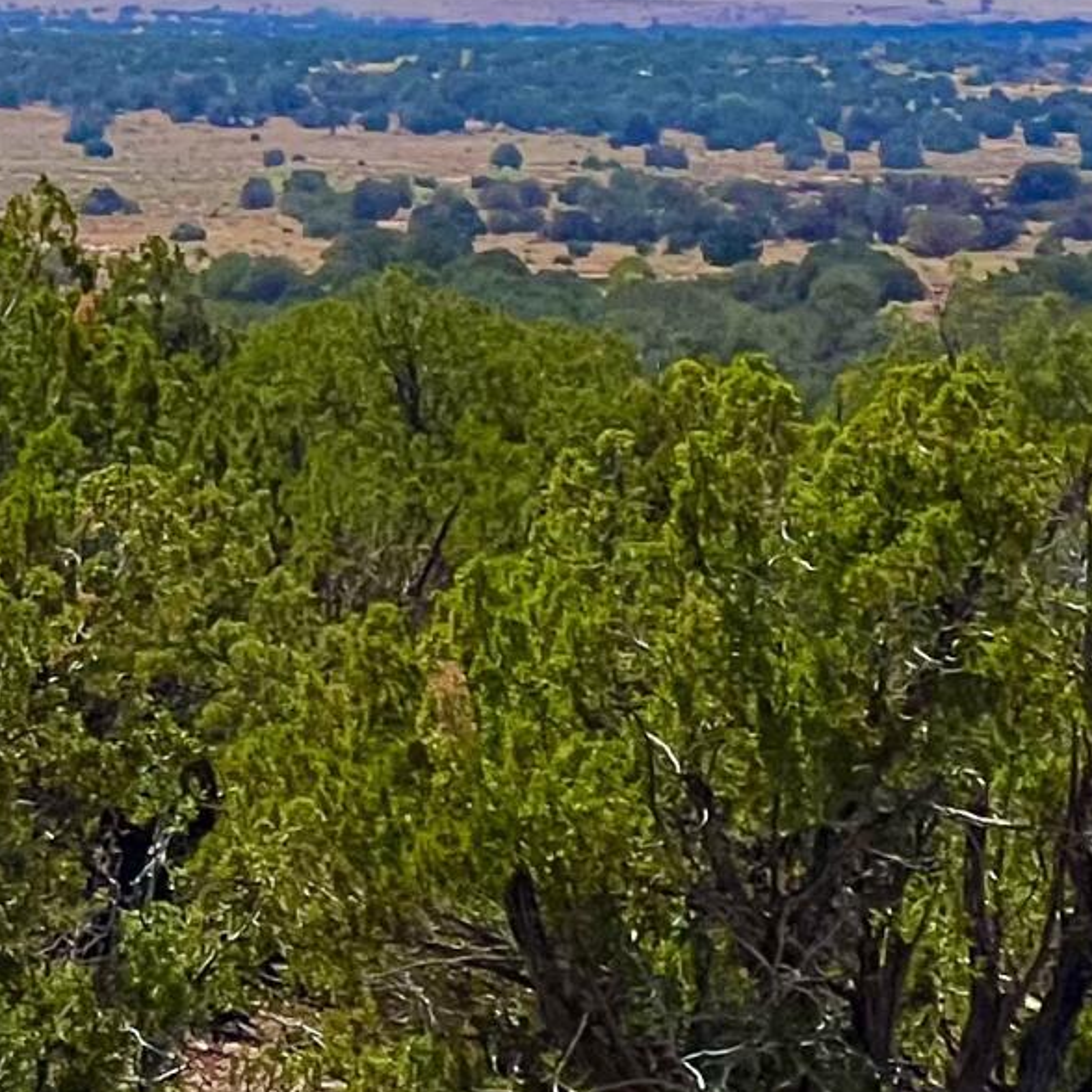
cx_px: -977
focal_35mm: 347
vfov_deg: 5.0
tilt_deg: +0.1
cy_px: -212
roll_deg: -0.6
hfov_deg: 5.0
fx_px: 12385
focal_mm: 9
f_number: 2.8
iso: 32
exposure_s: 1/2096
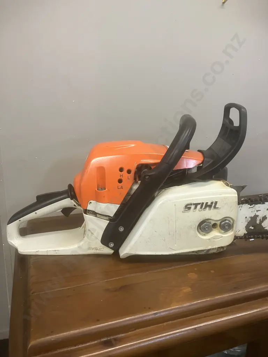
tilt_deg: -14.4
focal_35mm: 28
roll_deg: -1.5
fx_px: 289
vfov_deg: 63.4
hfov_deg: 49.7
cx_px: 134
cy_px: 178
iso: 200
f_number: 1.8
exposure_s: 1/50
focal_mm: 3.99
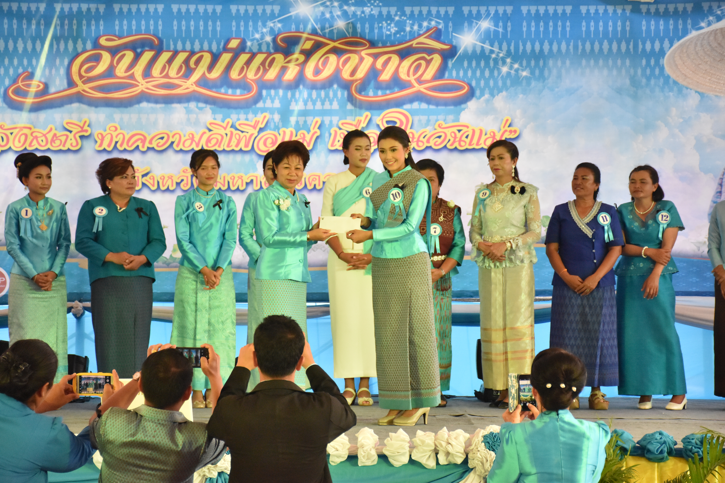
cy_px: 242
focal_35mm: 120
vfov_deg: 11.4
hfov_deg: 17.1
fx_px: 2416
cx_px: 362
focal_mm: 80
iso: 2000
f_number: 5.3
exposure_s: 1/640
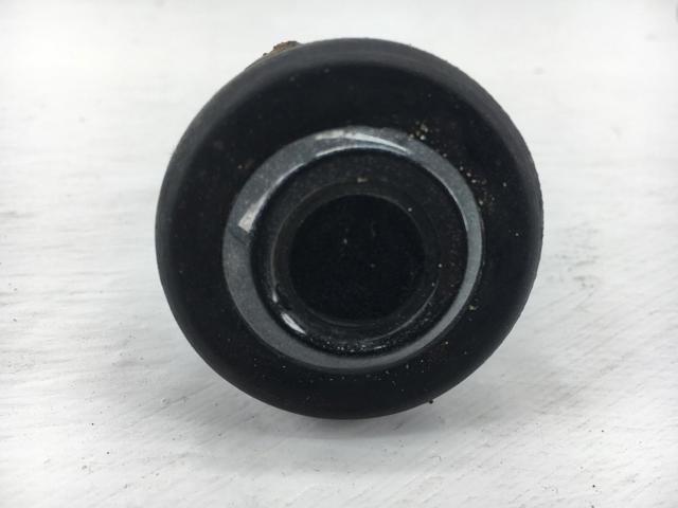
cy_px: 254
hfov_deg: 61.7
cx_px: 339
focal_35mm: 29
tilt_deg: -35.5
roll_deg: -2.9
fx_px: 568
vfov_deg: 48.2
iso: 25
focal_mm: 4.15
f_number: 2.2
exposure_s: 1/111
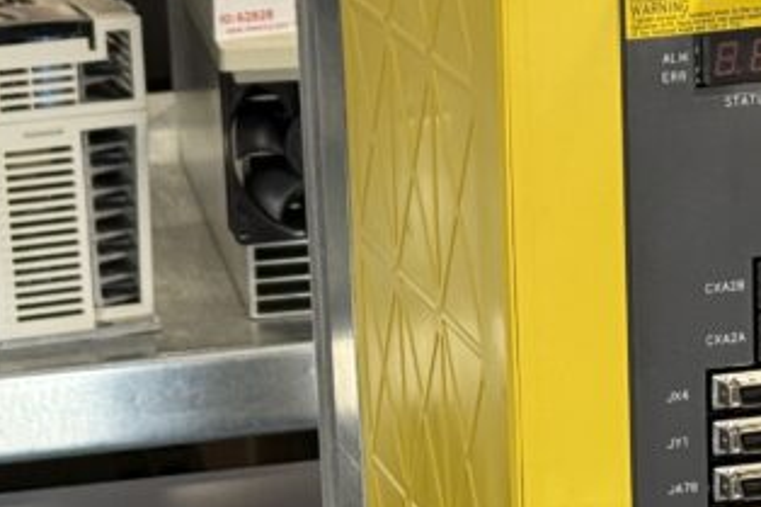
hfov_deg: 12.6
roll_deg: +1.5
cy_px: 323
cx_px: 516
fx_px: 3444
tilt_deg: -18.0
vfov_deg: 8.4
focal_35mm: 163
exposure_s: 1/50
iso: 160
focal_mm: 6.76
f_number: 1.78
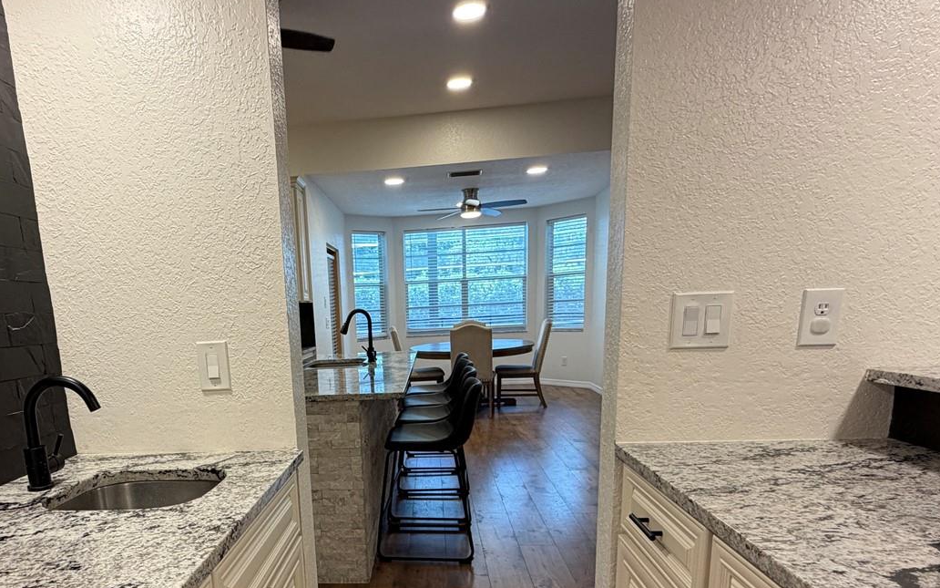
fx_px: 589
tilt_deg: -11.0
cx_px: 363
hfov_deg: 76.0
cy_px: 438
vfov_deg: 50.9
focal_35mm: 23
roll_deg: +4.0
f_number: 2.2
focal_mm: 2.22
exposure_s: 1/120
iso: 160
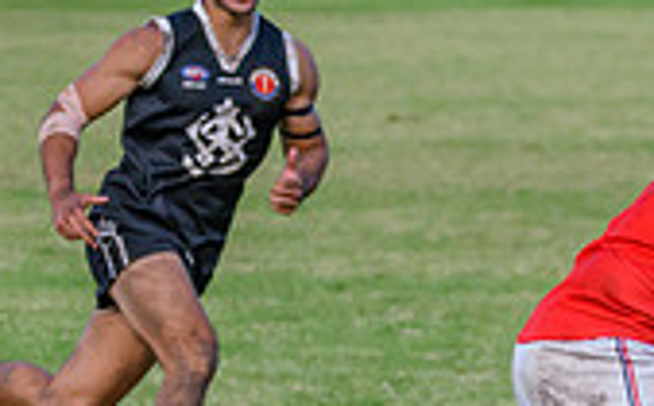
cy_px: 404
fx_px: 13862
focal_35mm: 779
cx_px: 935
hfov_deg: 2.7
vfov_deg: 1.7
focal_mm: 150
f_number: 5
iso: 1400
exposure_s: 1/2000
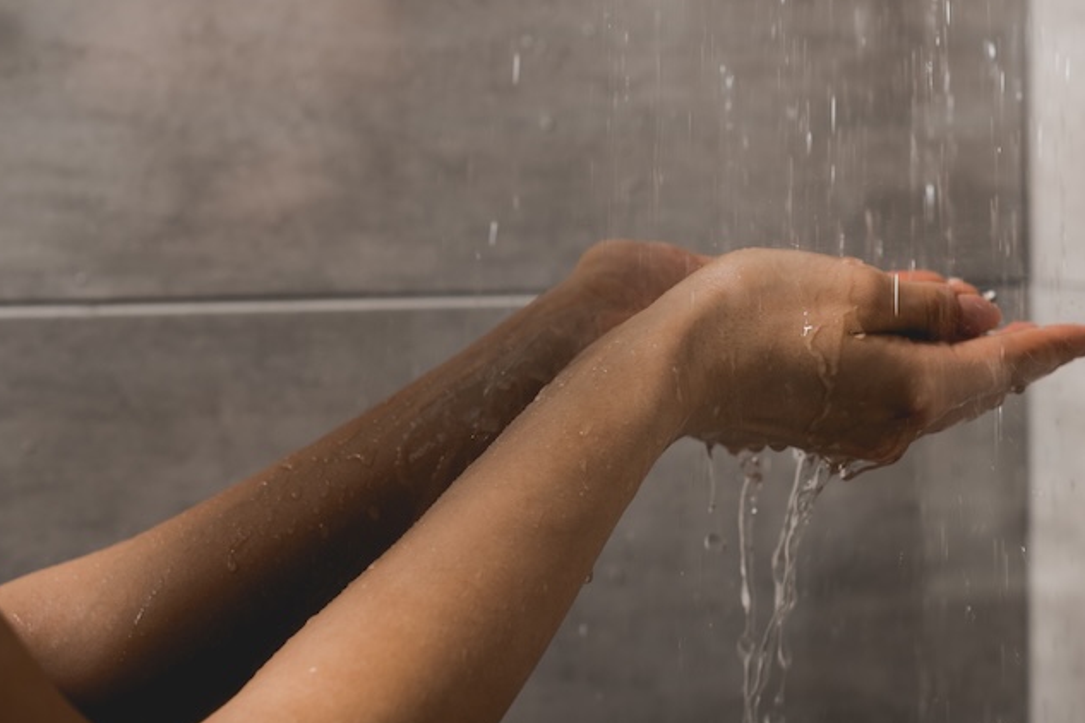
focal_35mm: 79
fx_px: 2381
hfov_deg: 25.7
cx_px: 586
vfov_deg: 17.3
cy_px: 277
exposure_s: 1/160
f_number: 4.5
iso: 125
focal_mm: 50
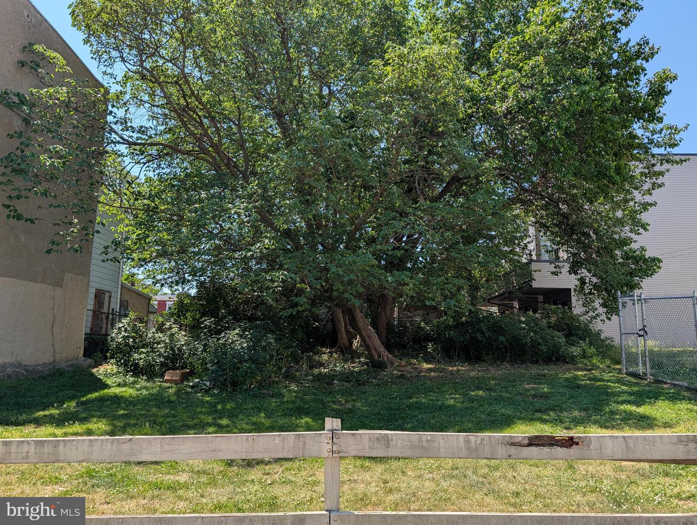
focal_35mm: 24
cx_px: 348
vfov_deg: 56.9
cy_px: 262
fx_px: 484
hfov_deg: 71.5
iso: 20
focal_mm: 6.9
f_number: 1.68
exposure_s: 1/686
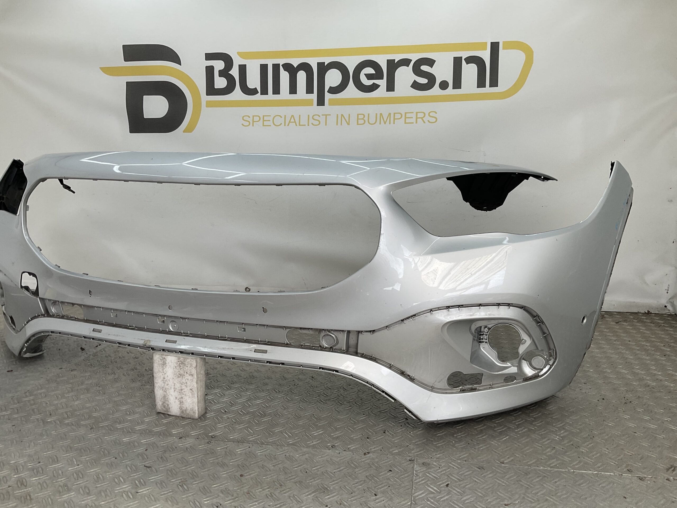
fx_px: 567
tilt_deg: -10.6
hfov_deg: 61.7
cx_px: 338
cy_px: 254
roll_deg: -1.8
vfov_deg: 48.2
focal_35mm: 29
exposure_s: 1/302
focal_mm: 3
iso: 16
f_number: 1.8
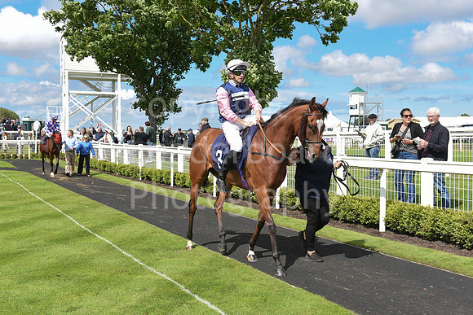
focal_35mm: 42
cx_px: 236
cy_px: 158
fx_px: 552
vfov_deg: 31.9
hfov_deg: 46.4
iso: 250
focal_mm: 42
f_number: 8
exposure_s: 1/400
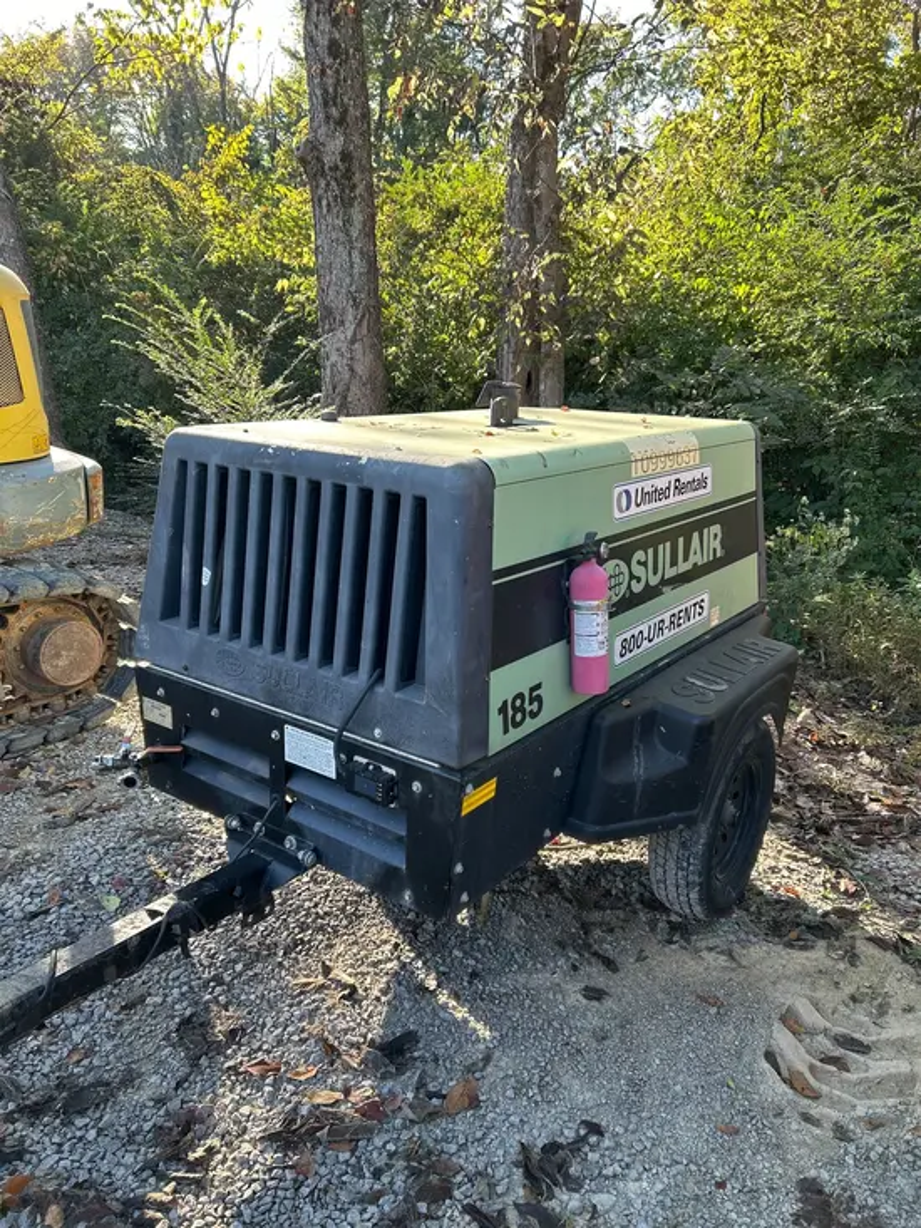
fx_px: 922
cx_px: 460
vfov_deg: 67.3
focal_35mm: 26
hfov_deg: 53.1
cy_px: 614
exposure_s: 1/230
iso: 40
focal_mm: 5.7
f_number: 1.5
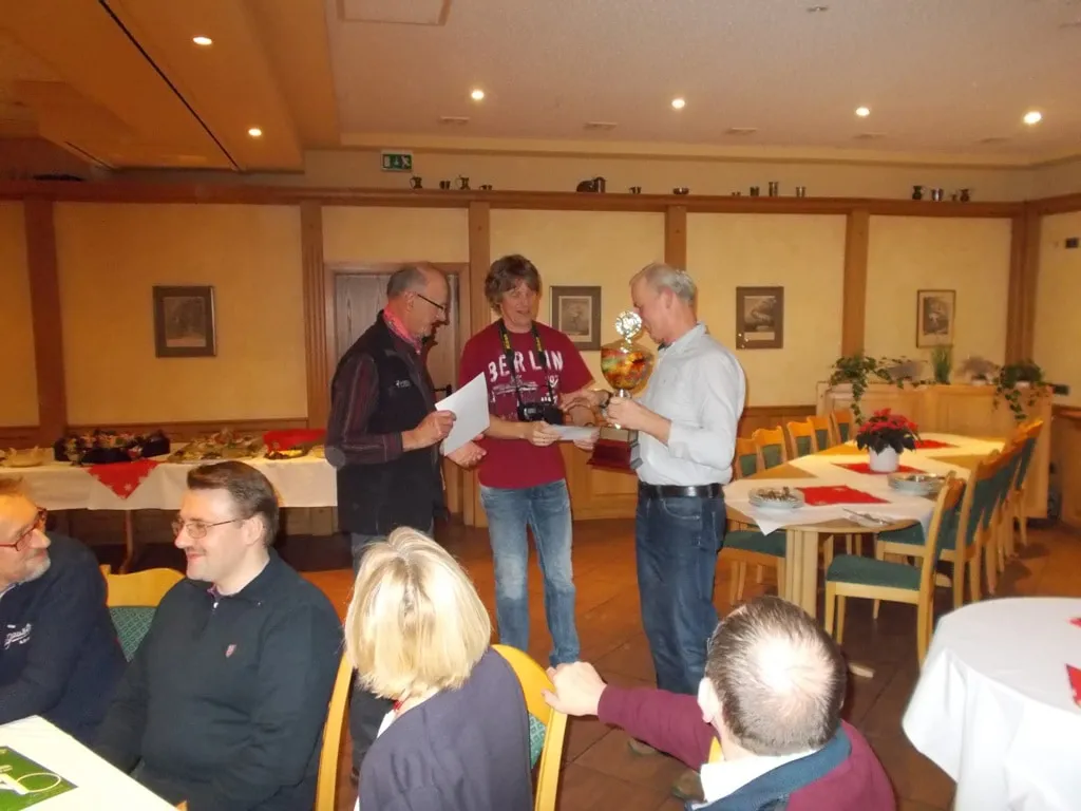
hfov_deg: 60.0
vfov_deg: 46.8
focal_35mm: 30
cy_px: 406
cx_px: 540
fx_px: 937
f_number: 3.4
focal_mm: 5.3
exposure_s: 1/25
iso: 720
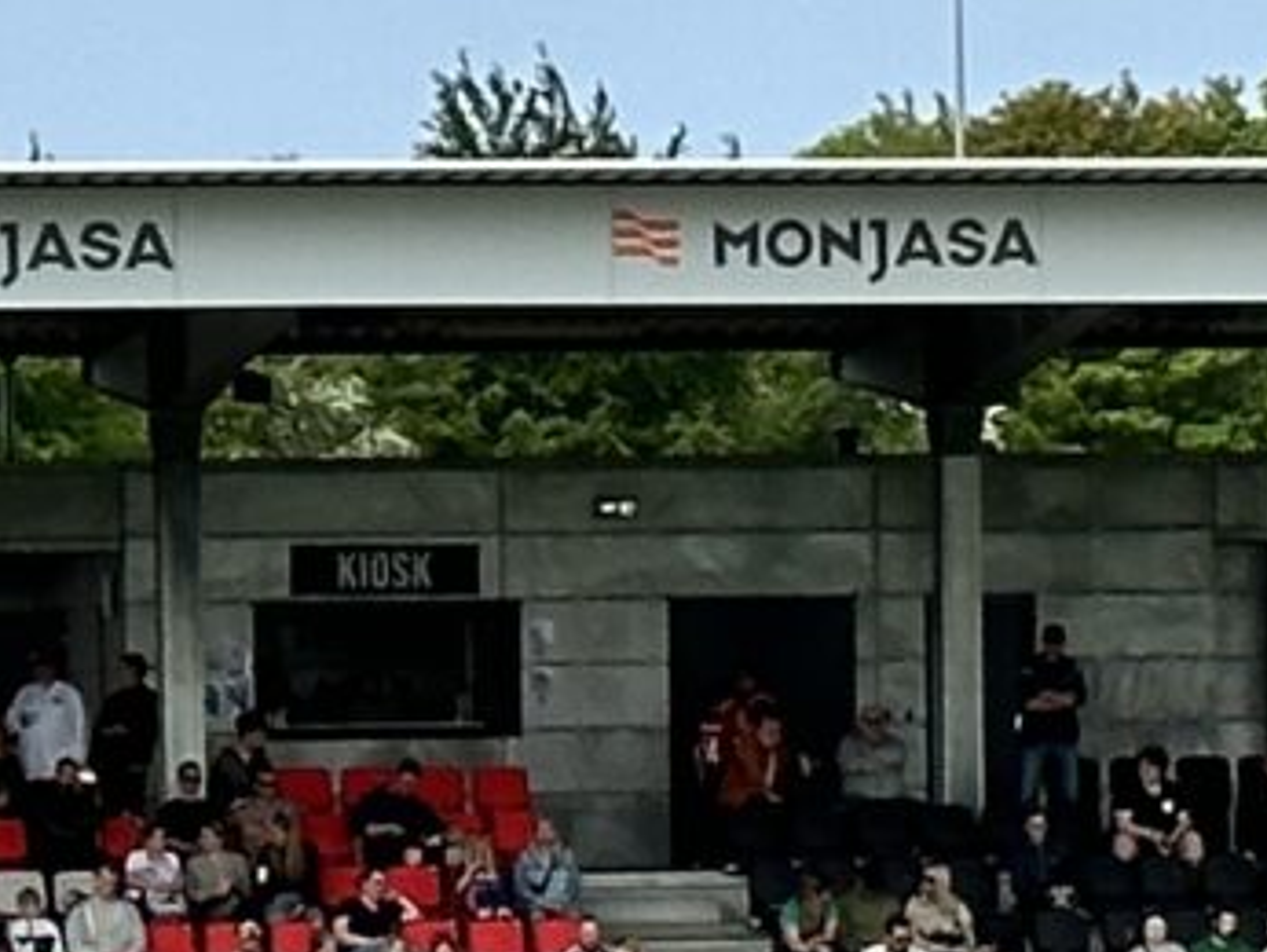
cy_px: 1227
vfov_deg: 4.2
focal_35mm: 355
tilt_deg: -2.9
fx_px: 13003
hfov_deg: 5.6
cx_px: 846
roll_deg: +1.0
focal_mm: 6.86
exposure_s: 1/3367
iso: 64
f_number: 1.78
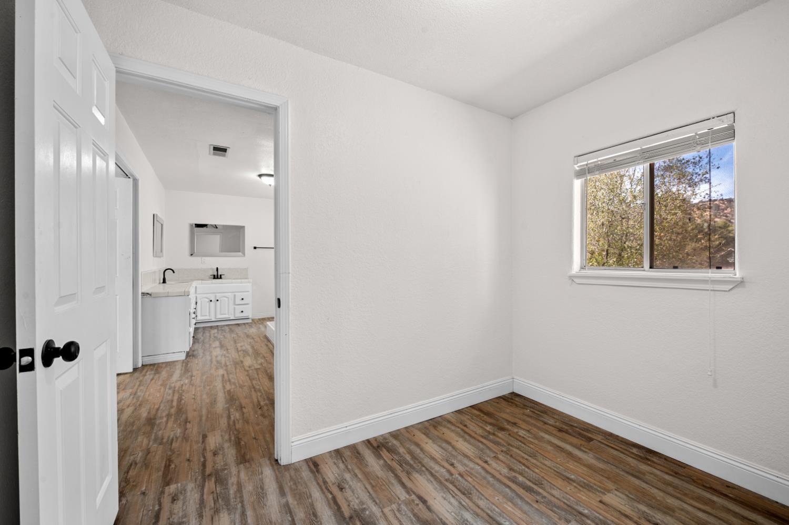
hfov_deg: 104.3
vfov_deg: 81.1
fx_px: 307
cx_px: 394
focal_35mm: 14
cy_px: 262
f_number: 9
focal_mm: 14
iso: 250
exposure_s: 1/8
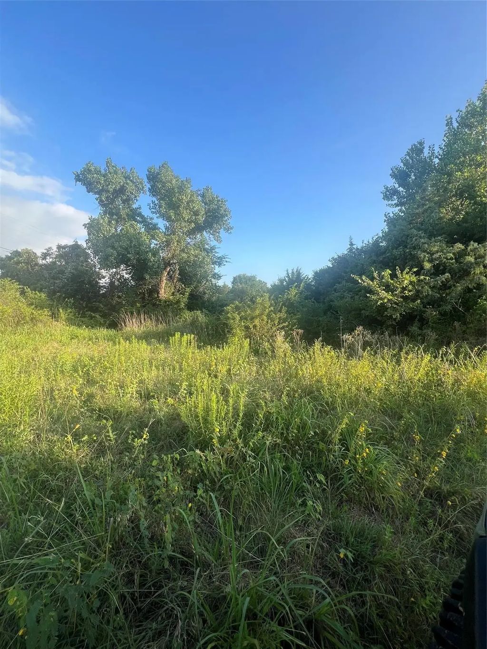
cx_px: 244
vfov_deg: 106.2
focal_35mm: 13
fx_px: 244
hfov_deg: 89.9
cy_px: 324
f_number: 1.8
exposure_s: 1/447
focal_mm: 1.57
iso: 32
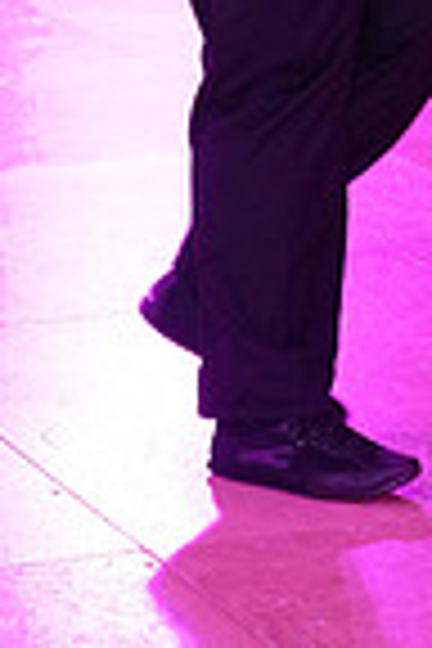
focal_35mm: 206
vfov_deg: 9.8
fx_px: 3708
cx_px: 583
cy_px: -256
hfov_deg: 6.6
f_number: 6.3
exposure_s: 1/250
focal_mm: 51
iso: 2500
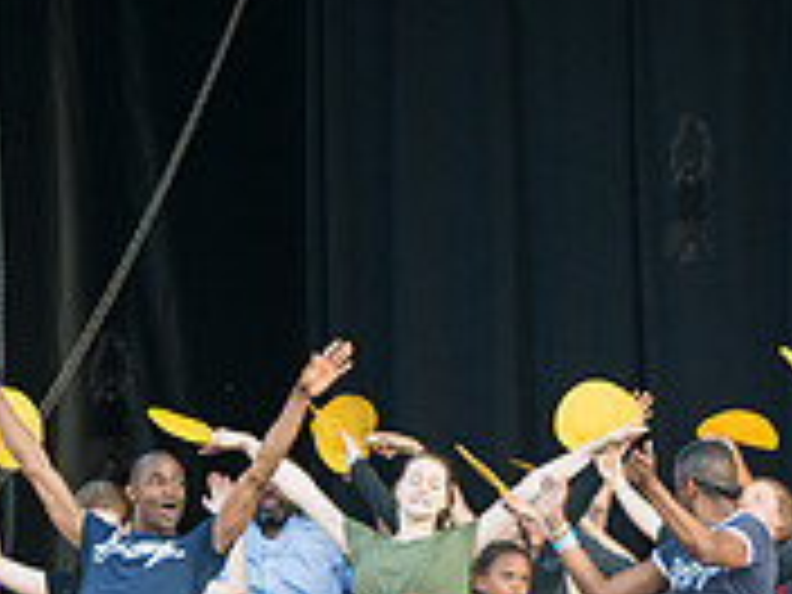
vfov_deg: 3.5
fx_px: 9770
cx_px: 688
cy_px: 619
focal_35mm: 427
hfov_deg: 4.6
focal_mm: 135
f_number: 2.8
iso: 1000
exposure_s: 1/800
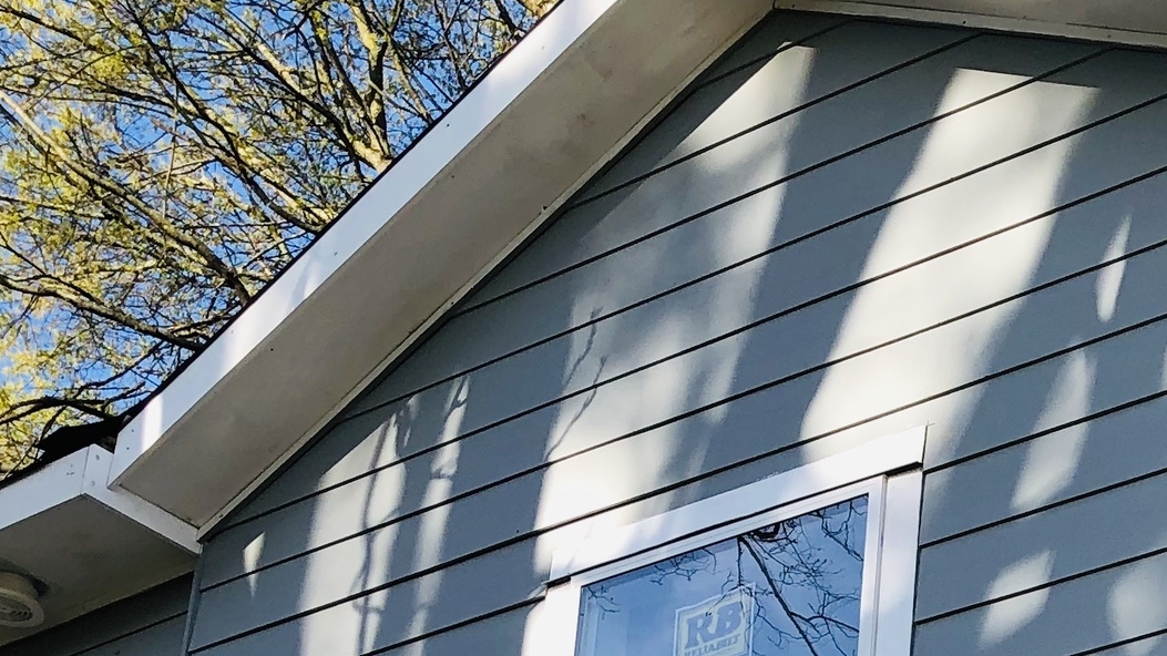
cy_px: 1134
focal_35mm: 89
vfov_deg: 12.5
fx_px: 2754
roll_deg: -2.0
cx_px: 1222
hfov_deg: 22.8
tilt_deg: +17.6
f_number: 1.8
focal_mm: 4
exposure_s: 1/600
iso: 20
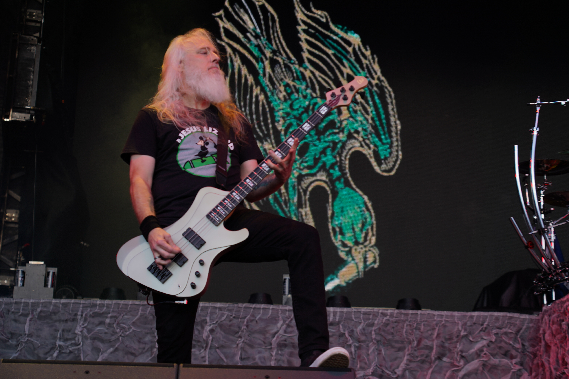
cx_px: 284
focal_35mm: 70
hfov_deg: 28.8
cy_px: 190
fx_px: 1106
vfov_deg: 19.5
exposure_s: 1/100
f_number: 4.5
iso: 125
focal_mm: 70
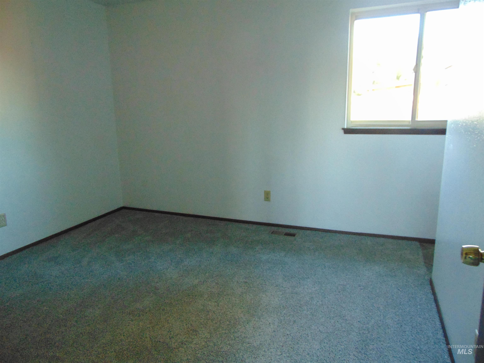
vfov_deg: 54.9
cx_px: 242
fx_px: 350
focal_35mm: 25
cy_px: 182
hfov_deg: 69.4
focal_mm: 4.5
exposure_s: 1/15
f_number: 3
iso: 400
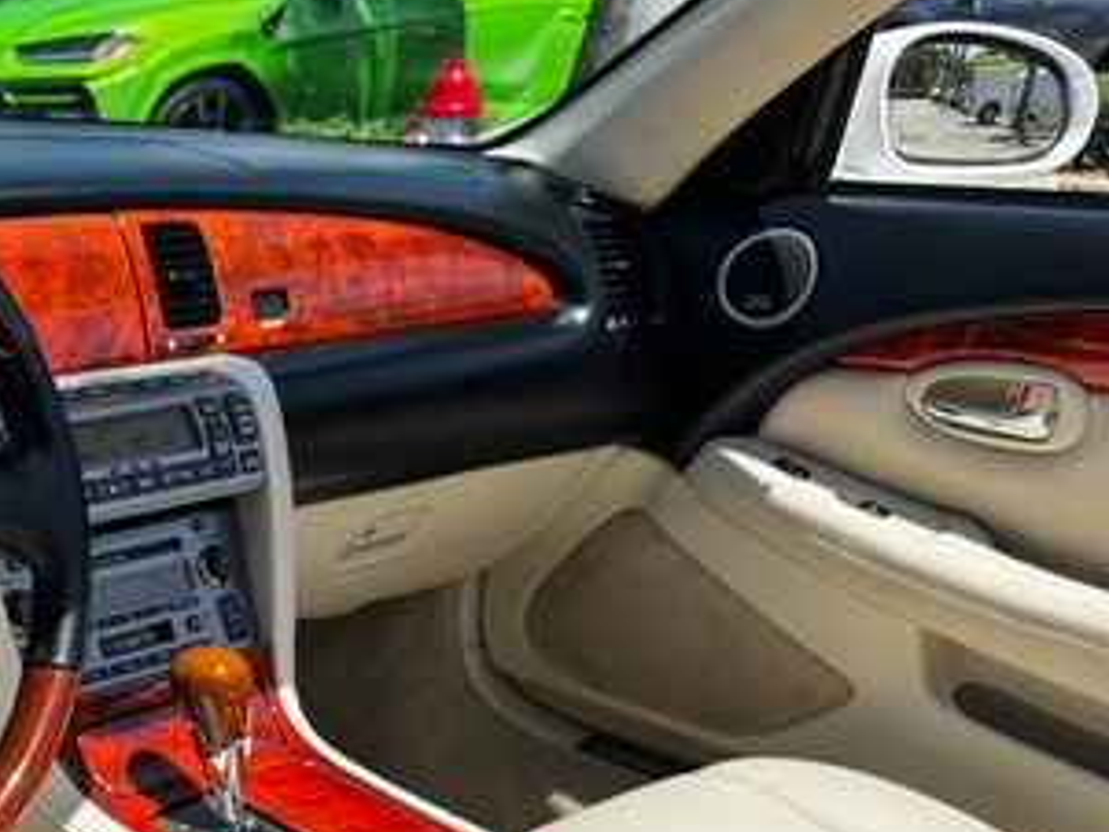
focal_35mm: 51
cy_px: 825
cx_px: -66
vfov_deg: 27.0
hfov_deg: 33.4
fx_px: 1635
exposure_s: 1/2833
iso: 80
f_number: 1.78
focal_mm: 6.76
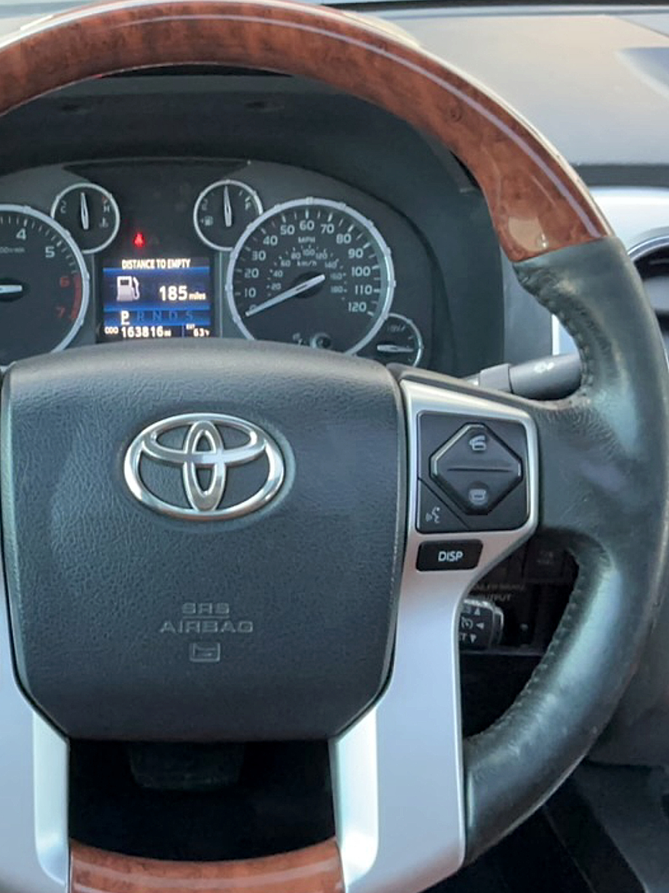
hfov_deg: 33.7
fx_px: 1057
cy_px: 450
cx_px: 101
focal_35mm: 41
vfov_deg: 45.8
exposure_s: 1/60
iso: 200
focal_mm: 3
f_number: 1.8
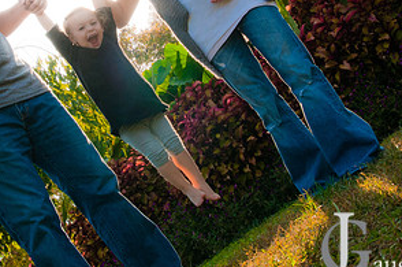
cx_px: 131
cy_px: 53
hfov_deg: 30.8
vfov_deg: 20.6
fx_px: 725
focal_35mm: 65
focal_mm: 22
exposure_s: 1/80
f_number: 22
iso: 640
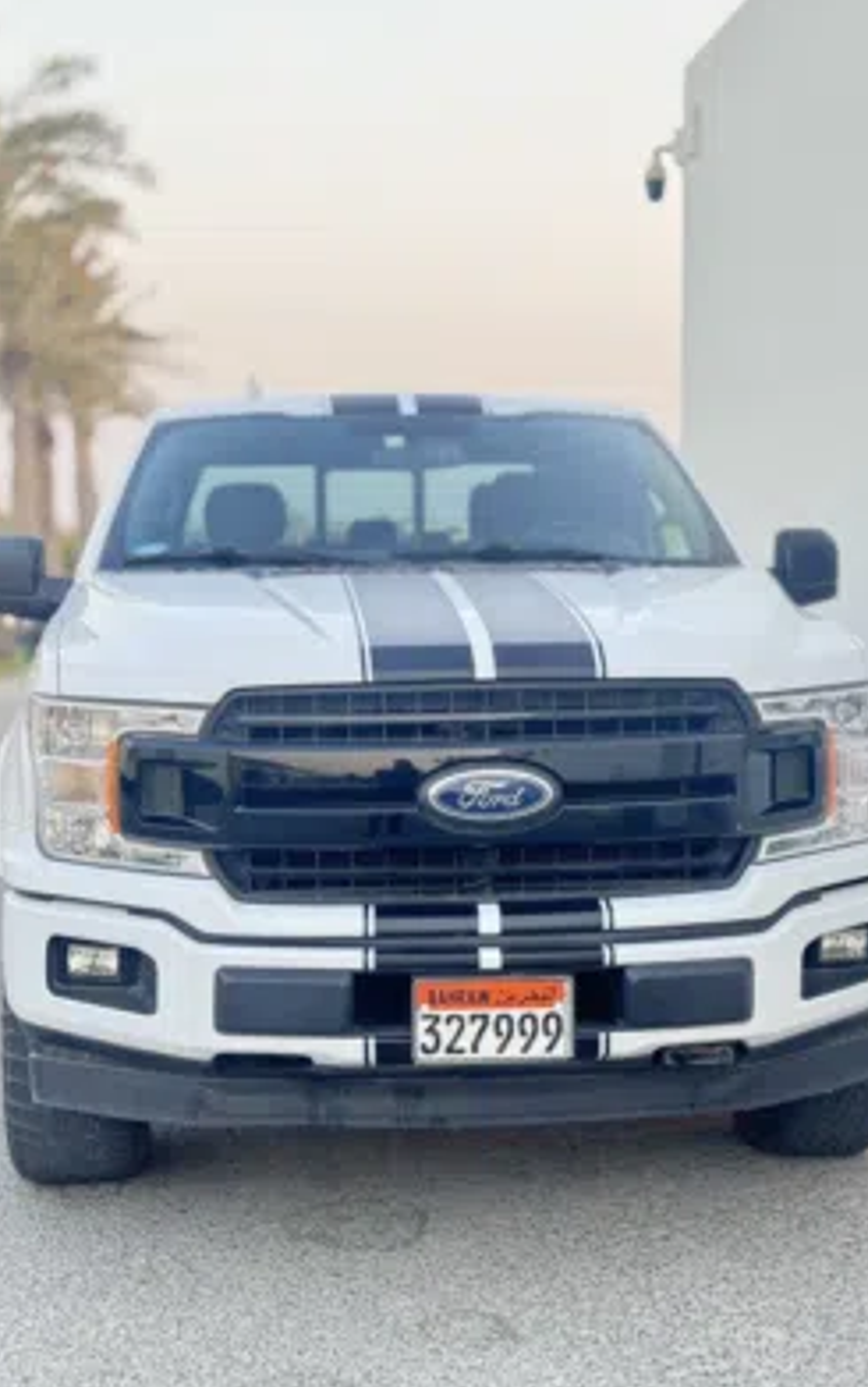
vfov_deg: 38.8
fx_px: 1965
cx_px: 461
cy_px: 692
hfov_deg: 24.9
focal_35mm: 52
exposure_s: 1/50
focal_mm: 6.76
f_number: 1.78
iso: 125
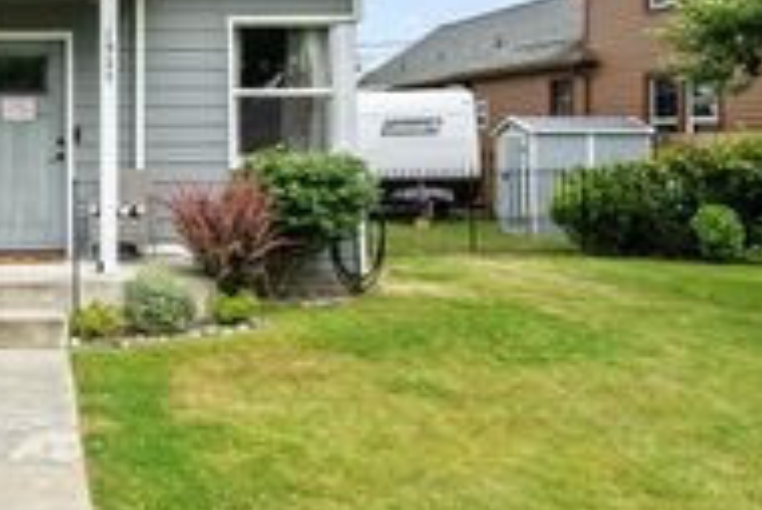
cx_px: 16
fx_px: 890
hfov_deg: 41.0
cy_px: 131
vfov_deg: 31.4
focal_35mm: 42
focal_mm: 16
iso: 200
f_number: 8
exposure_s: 1/640
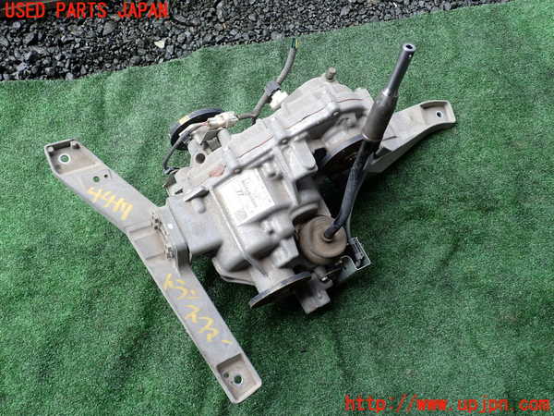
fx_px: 480
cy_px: 208
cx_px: 277
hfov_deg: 60.0
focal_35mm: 30
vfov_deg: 46.8
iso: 100
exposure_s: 1/250
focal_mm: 5.4
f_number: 3.2
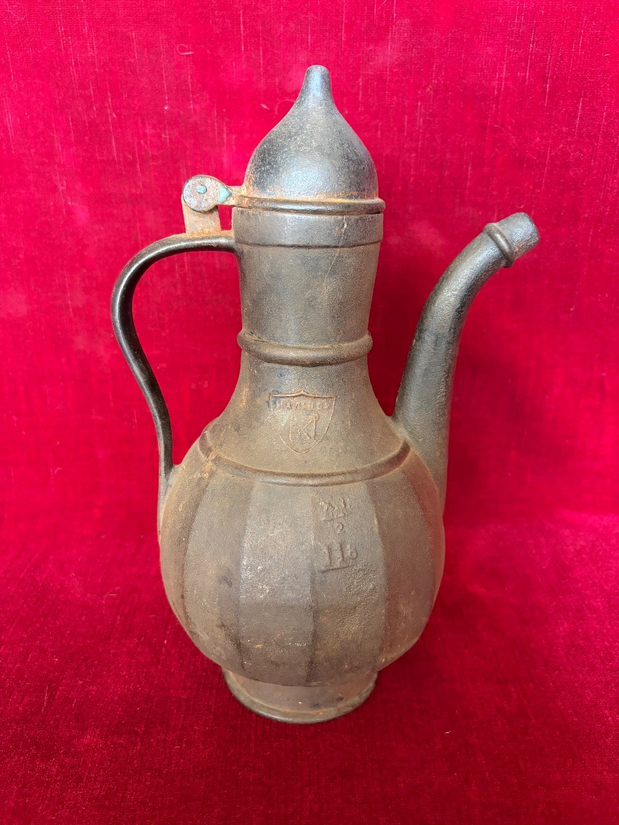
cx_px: 310
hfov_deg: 53.1
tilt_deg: -23.2
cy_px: 412
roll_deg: +0.6
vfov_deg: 67.3
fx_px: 620
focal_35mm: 26
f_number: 1.6
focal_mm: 5.96
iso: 640
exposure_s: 1/37
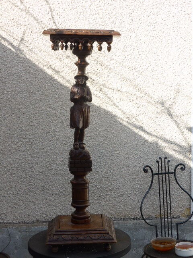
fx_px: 587
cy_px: 129
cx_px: 96
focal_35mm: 79
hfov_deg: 18.7
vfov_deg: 24.7
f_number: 5
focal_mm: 13.3
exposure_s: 1/320
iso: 100
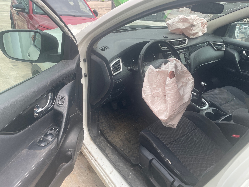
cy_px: 94
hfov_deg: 67.3
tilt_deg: -28.4
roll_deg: -3.9
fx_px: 187
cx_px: 124
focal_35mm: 26
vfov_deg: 53.1
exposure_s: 1/572
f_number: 1.6
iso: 32
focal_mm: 4.2
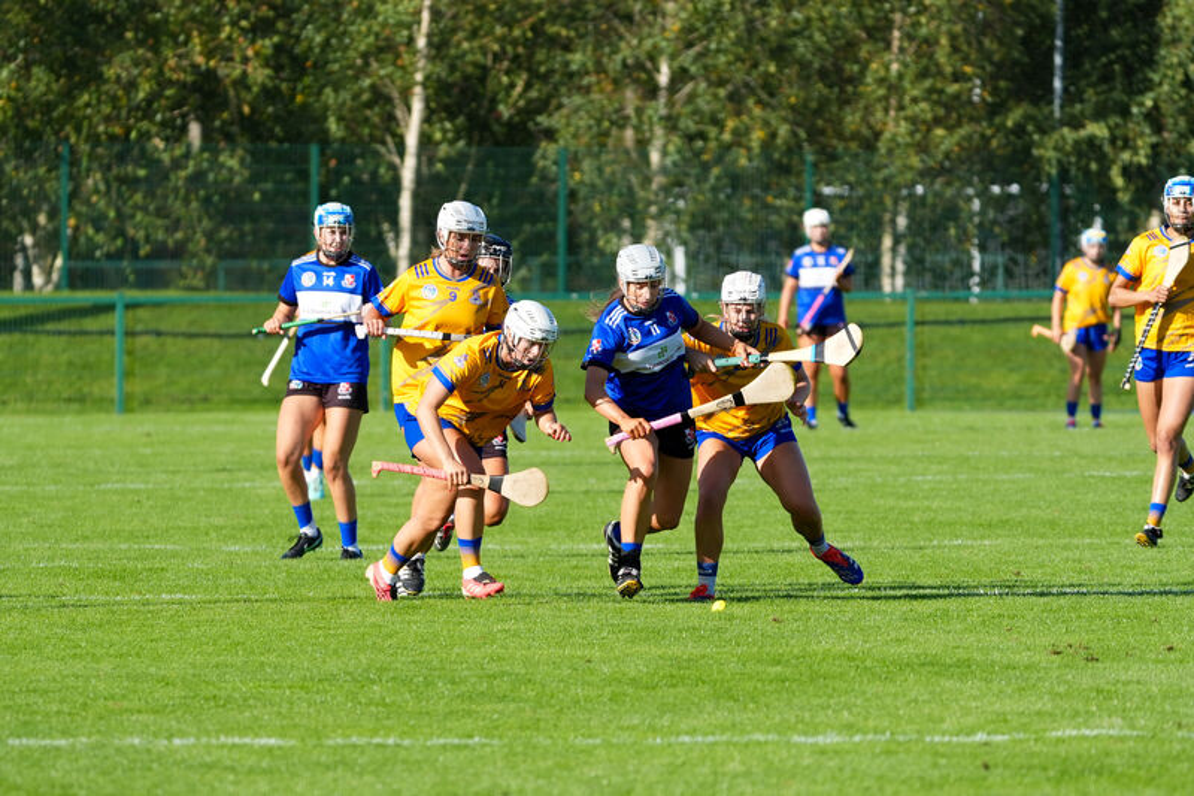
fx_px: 10743
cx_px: 597
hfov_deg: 6.4
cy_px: 398
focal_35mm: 324
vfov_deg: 4.2
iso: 200
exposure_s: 1/640
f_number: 6.3
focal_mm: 324
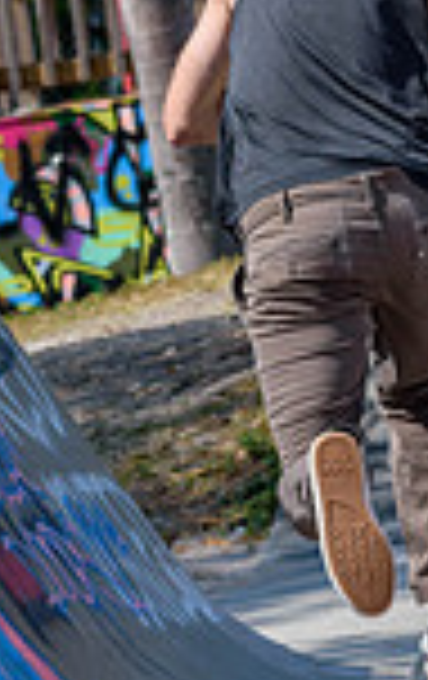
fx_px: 10290
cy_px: 360
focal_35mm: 554
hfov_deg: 2.4
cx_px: 383
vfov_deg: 3.8
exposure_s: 1/800
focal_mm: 122
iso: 200
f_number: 7.1
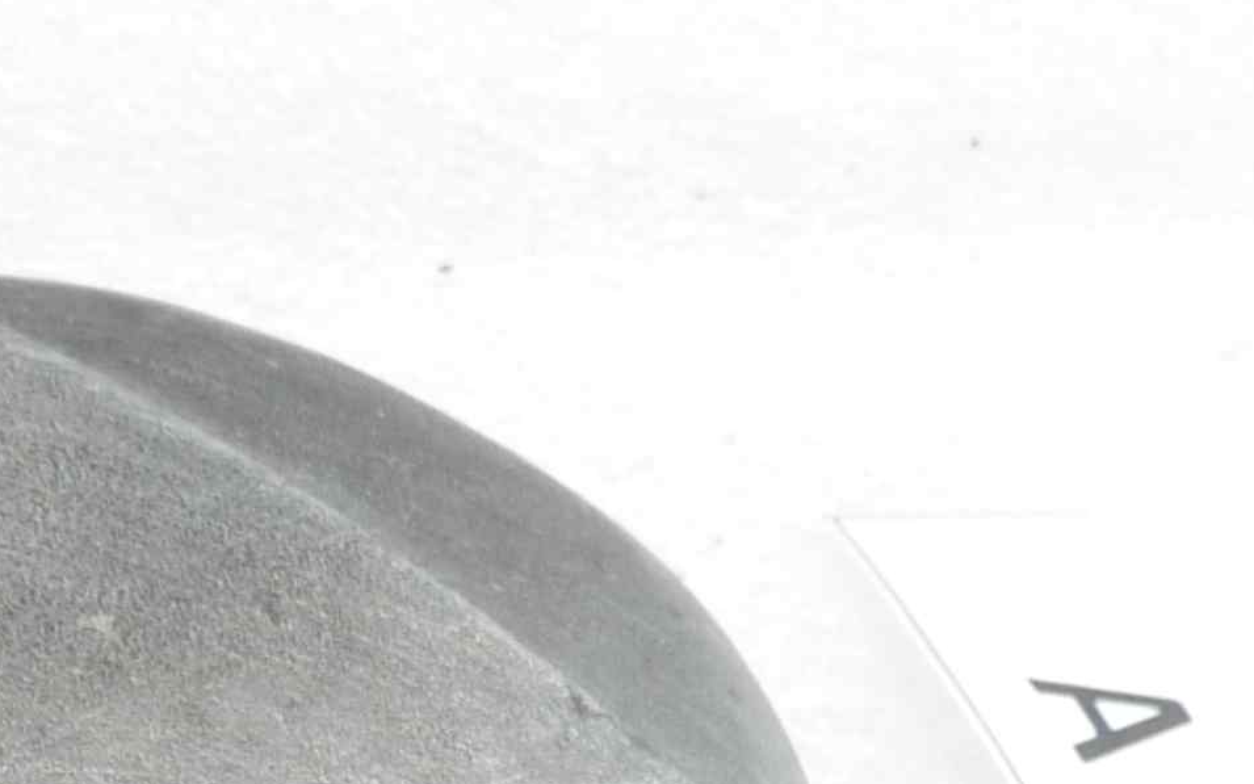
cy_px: 1118
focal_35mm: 108
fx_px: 3691
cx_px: 202
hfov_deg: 19.0
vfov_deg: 11.7
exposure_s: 1/8
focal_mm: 4.4
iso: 80
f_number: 3.3
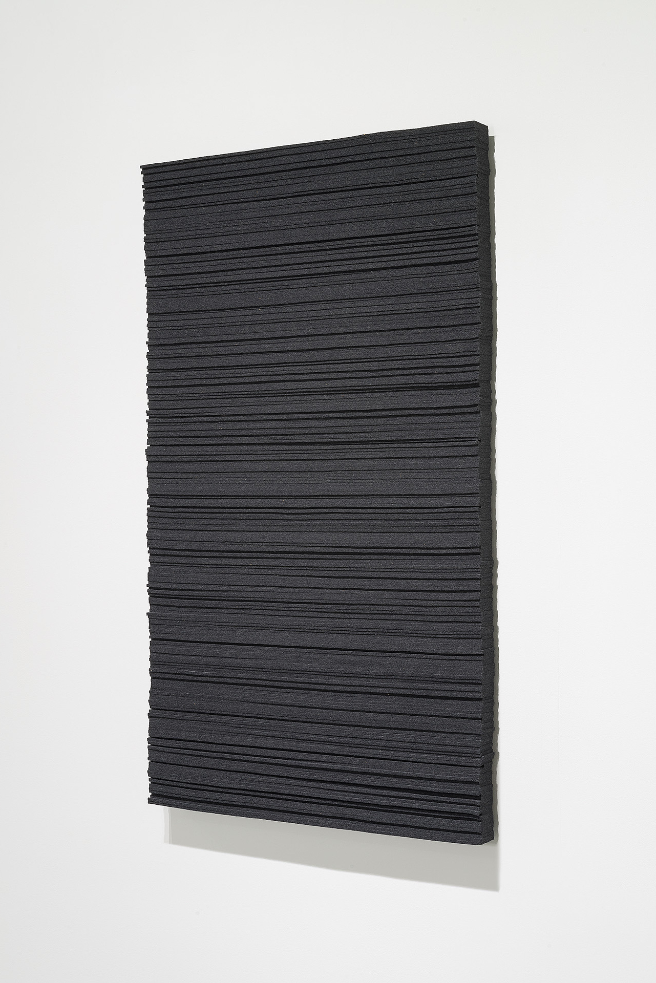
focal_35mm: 60
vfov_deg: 33.4
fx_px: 1639
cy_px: 492
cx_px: 328
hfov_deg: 22.6
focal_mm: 60
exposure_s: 4
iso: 50
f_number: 16
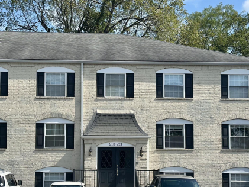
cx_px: 110
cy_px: 125
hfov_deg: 25.6
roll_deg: -0.7
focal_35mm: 76
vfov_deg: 19.3
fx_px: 547
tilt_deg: +5.1
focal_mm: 6.86
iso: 100
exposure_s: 1/4184
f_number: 1.78
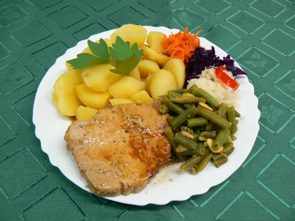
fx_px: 307
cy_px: 110
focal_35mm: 36
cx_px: 148
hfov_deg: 51.4
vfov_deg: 39.7
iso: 160
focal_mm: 6
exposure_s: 1/30
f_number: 2.8
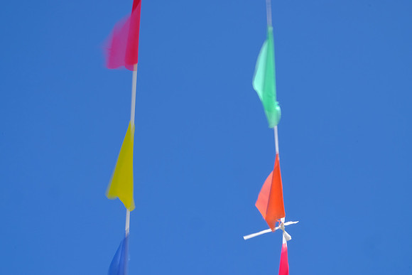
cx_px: 206
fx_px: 641
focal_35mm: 56
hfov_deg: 35.6
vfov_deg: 24.2
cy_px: 138
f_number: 22
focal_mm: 37.4
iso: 200
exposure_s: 1/27
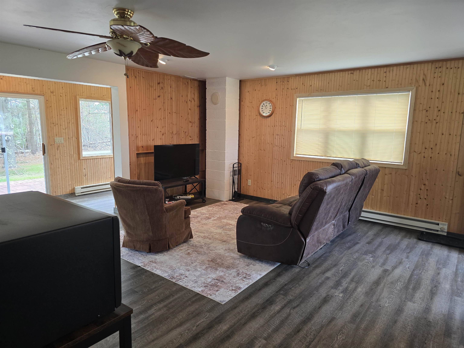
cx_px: 232
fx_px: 308
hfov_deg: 73.9
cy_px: 174
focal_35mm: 23
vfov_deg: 58.9
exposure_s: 1/120
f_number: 1.7
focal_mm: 6.3
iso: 125
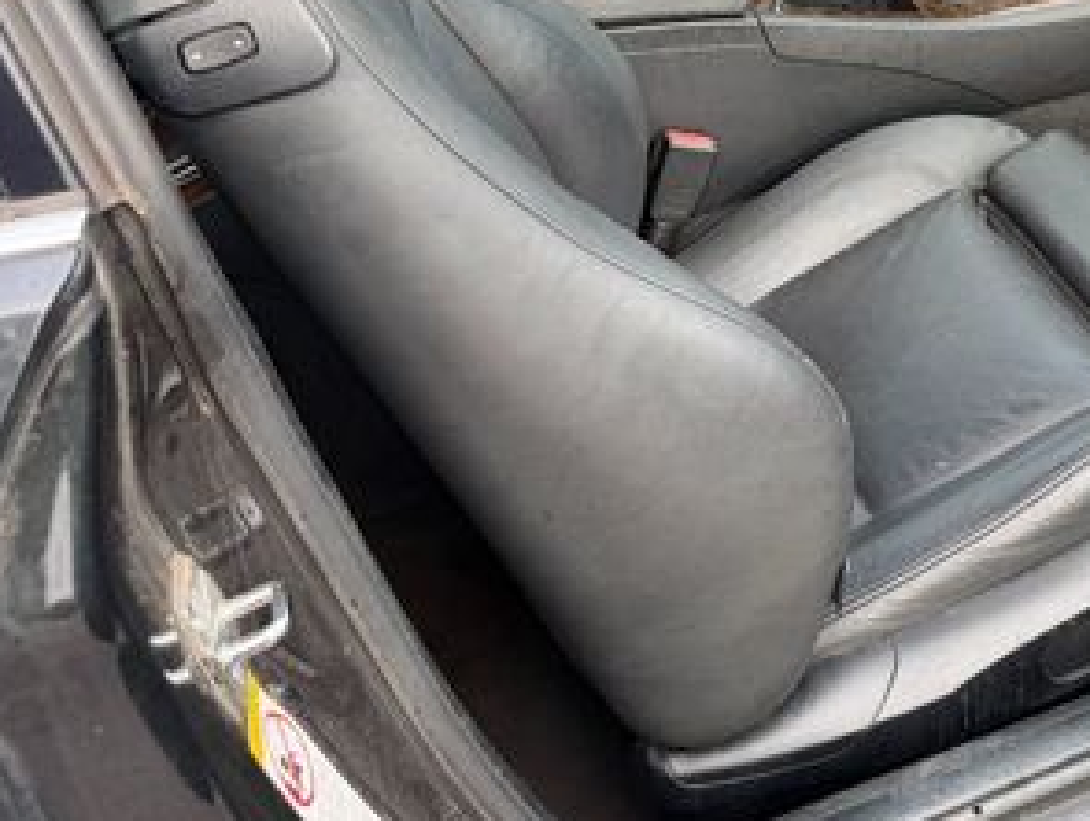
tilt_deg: -26.2
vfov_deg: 26.2
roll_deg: -2.1
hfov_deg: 34.3
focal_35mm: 52
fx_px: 1639
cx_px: 1020
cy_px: -52
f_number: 1.78
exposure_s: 1/187
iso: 80
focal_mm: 6.76
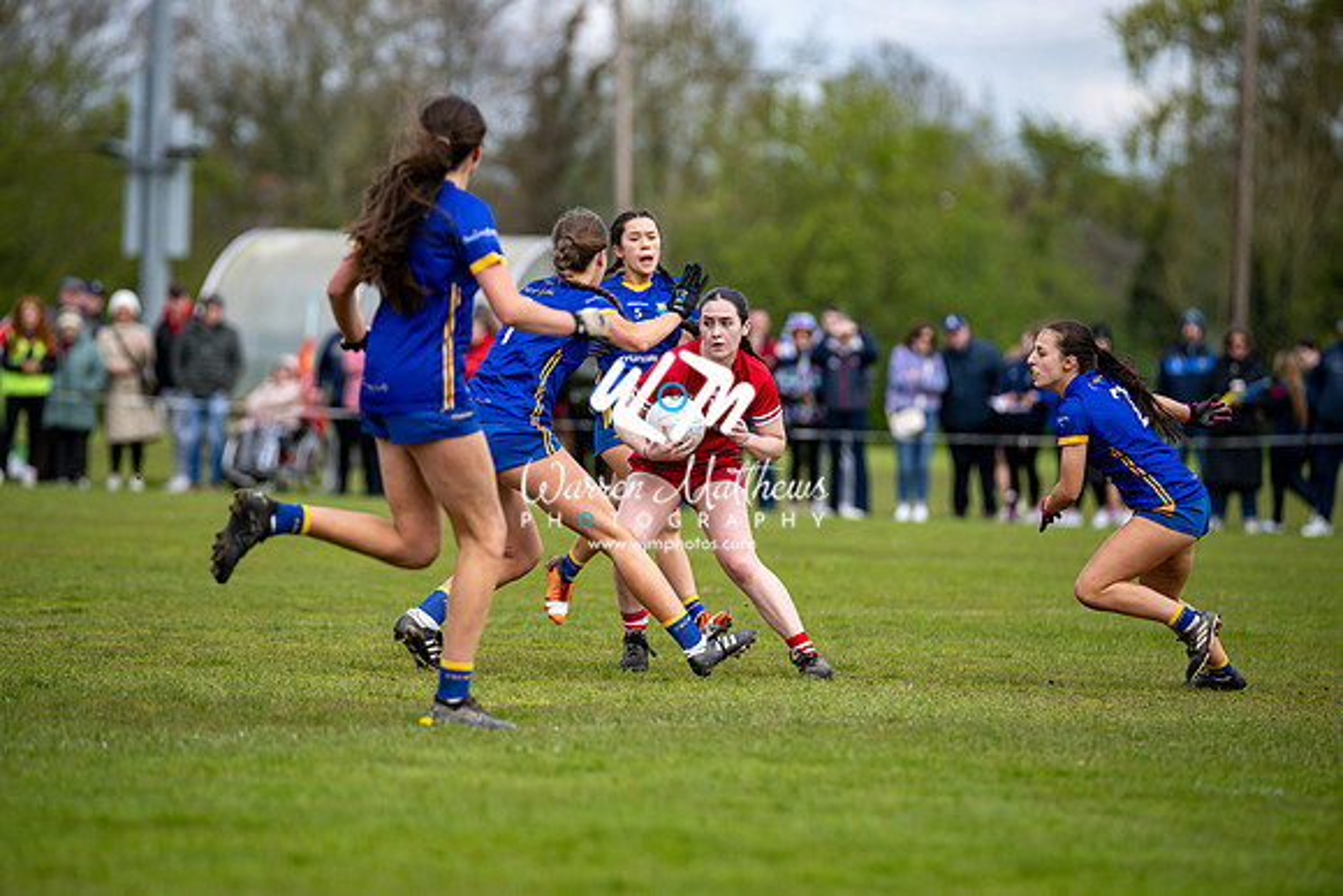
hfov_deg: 6.9
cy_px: 448
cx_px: 672
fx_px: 11194
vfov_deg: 4.6
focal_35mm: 300
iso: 400
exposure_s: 1/2500
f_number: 3.5
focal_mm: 300
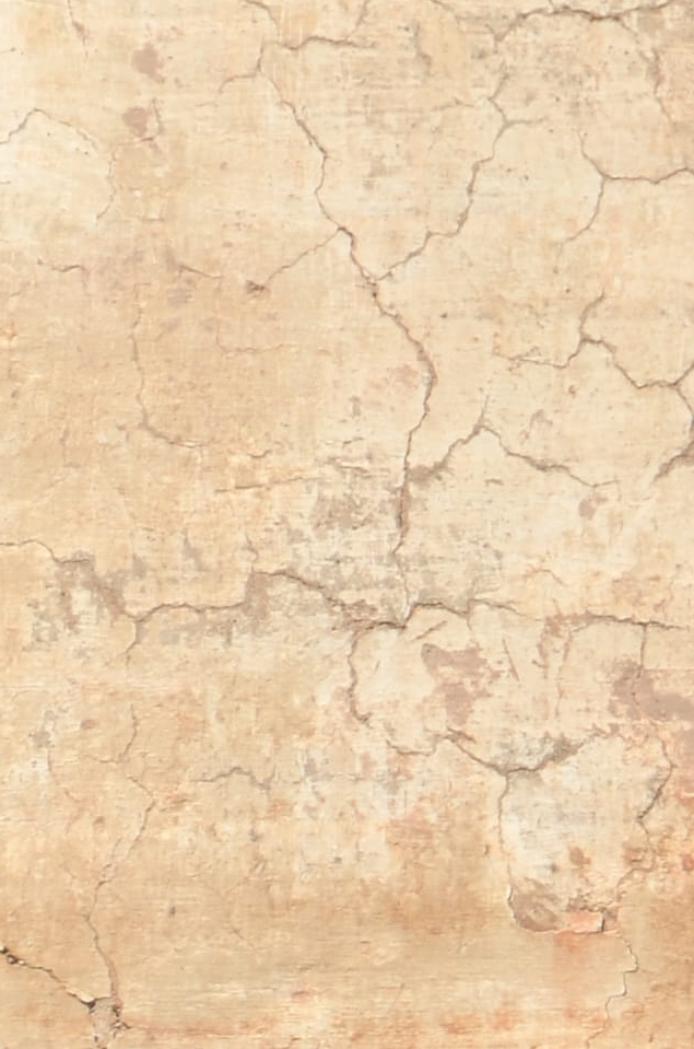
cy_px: 518
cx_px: -540
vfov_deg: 2.9
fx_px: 20597
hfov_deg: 1.9
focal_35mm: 709
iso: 100
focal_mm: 92
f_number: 6.3
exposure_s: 1/640
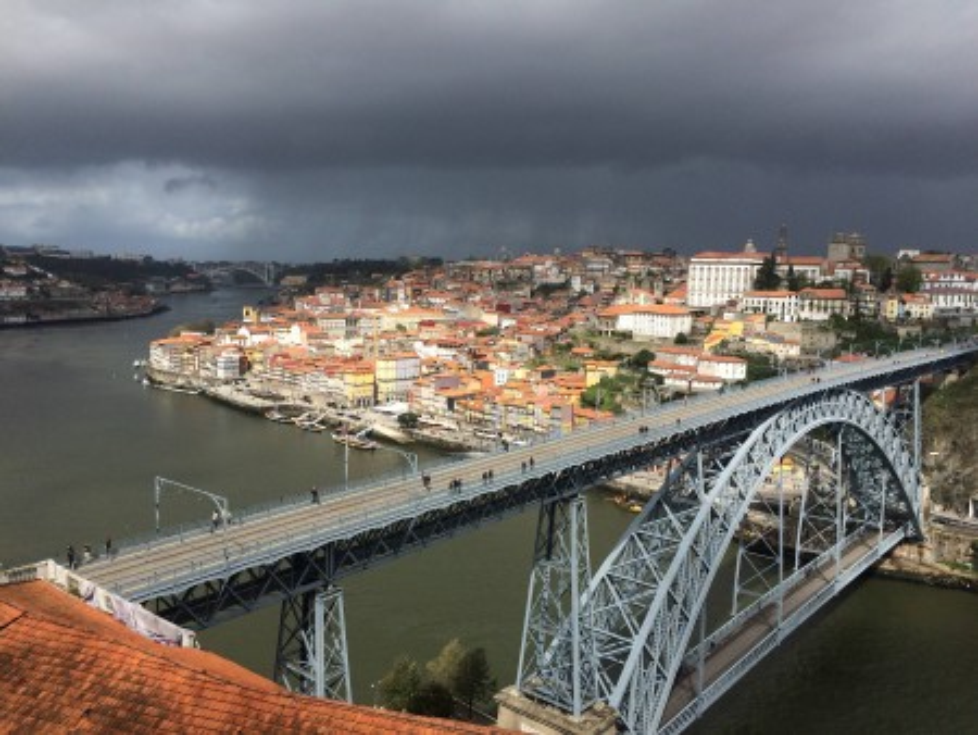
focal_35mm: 29
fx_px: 820
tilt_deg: -5.0
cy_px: 368
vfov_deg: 48.3
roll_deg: -0.9
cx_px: 489
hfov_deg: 61.6
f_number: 2.2
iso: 32
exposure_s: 1/2933
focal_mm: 4.15
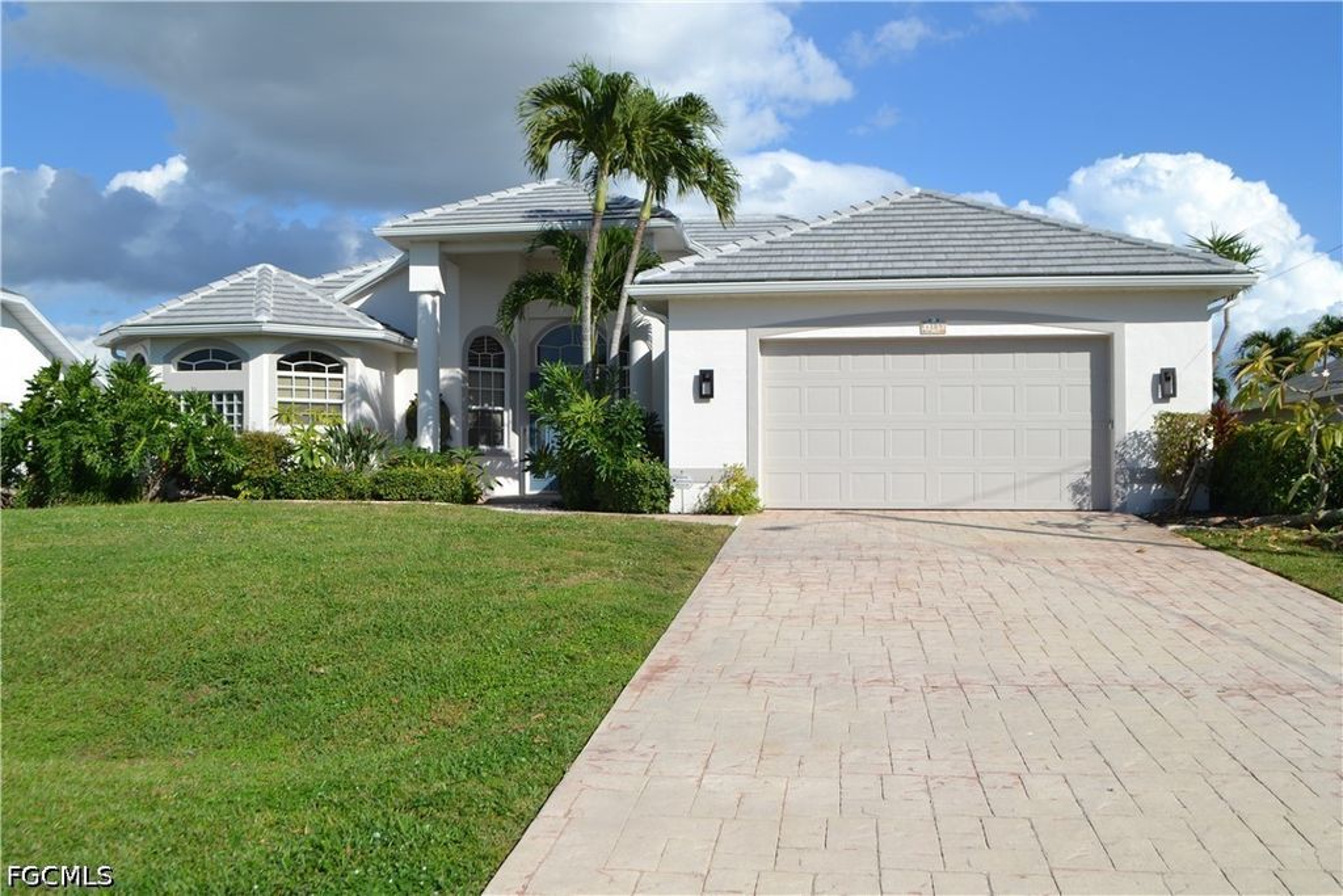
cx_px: 672
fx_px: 1231
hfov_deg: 57.2
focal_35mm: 33
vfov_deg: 40.0
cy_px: 448
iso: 100
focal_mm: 22
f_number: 9
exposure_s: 1/320
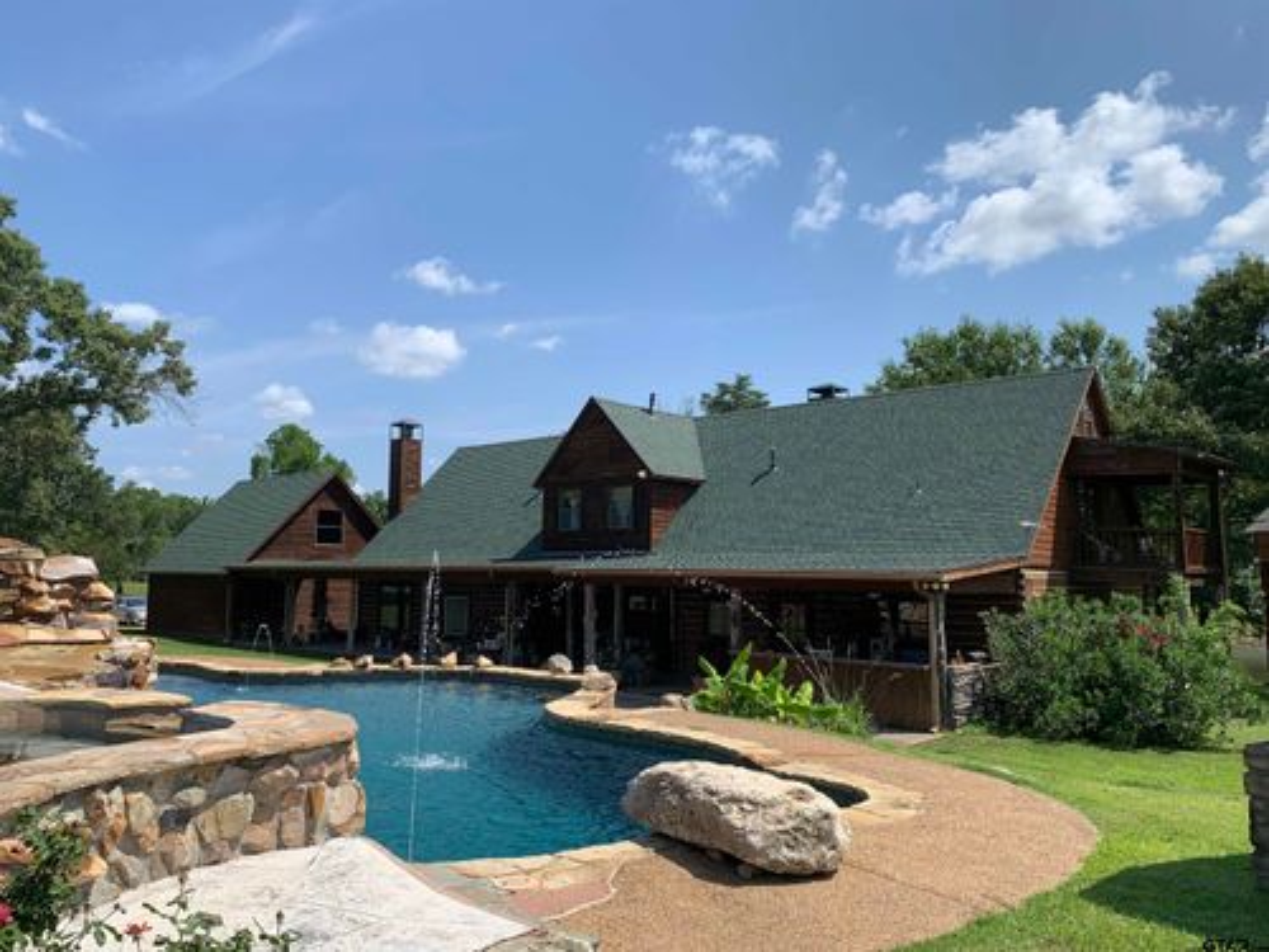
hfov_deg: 67.3
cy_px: 476
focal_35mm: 26
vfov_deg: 53.1
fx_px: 953
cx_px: 634
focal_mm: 4.25
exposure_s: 1/2681
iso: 25
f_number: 1.8
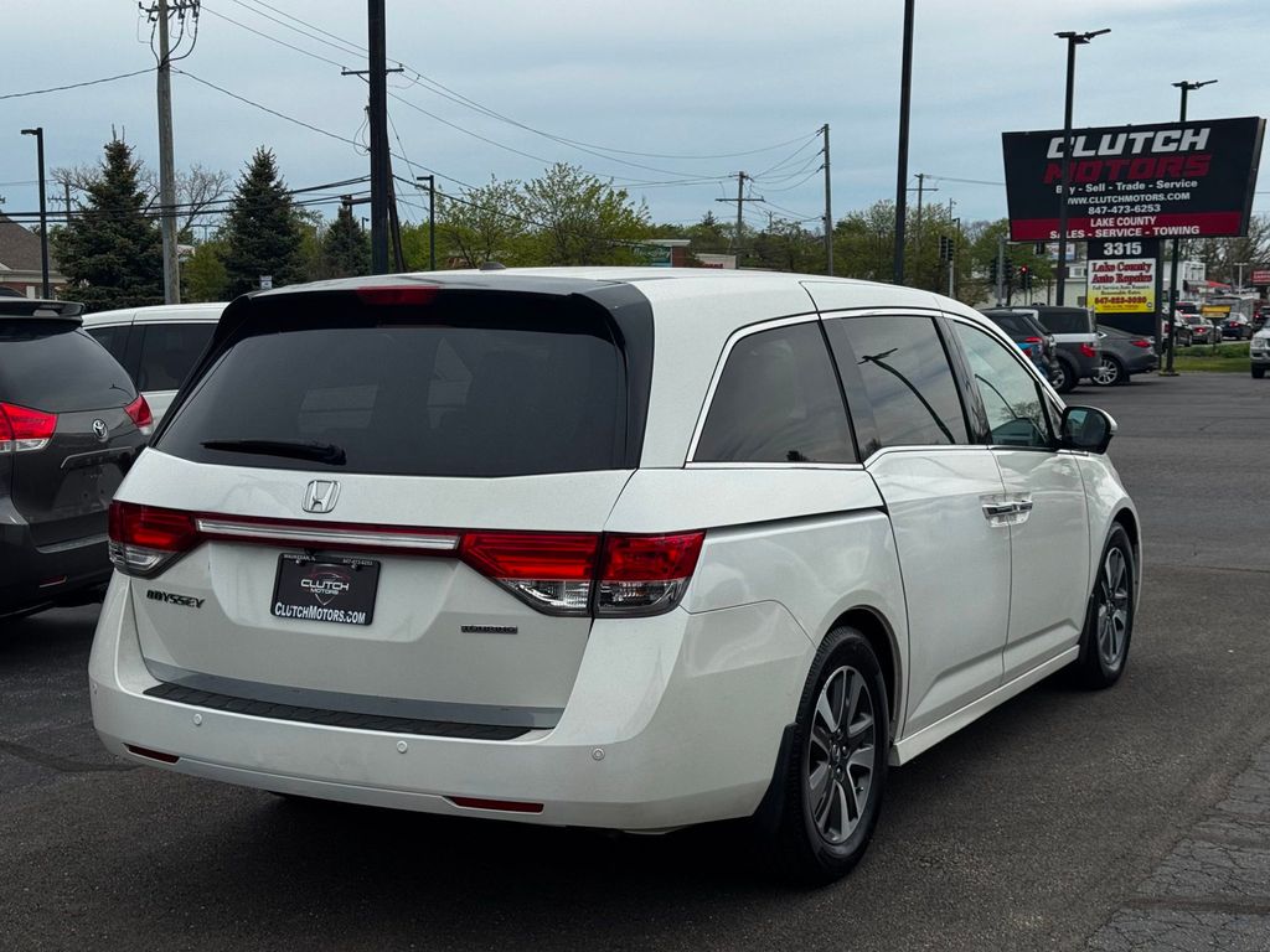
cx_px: 635
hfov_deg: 39.7
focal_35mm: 48
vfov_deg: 30.3
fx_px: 1761
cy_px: 476
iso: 64
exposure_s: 1/4975
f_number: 1.78
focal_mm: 6.76
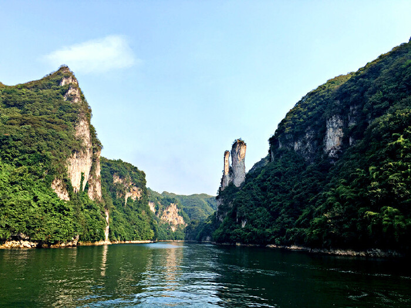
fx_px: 344
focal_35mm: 29
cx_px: 206
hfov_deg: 61.7
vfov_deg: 48.2
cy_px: 154
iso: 25
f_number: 2.2
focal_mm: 4.15
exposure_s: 1/732
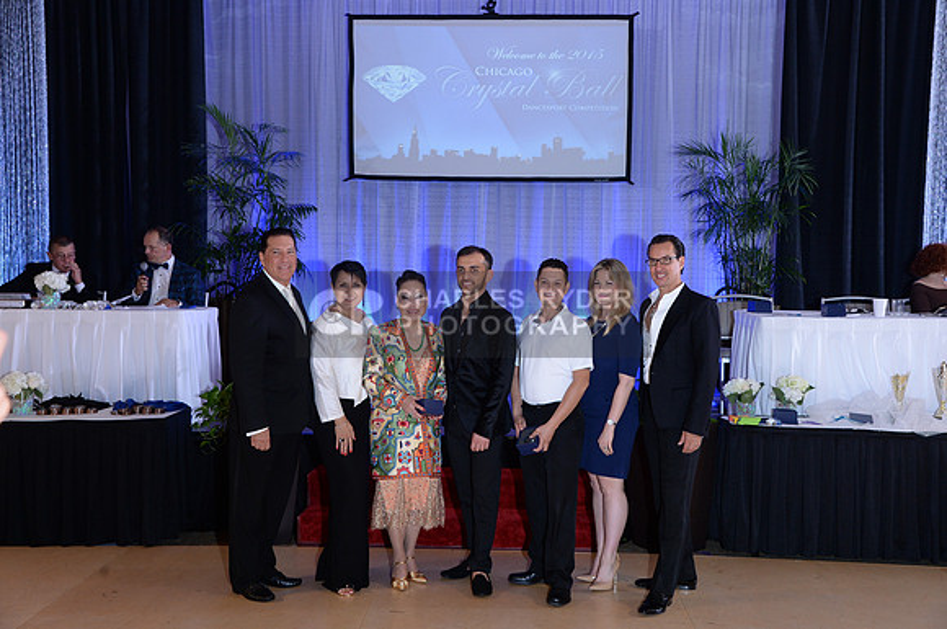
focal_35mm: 38
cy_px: 314
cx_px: 474
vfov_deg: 35.0
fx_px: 998
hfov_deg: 50.8
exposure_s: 1/250
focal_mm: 38
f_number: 5.6
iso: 1250
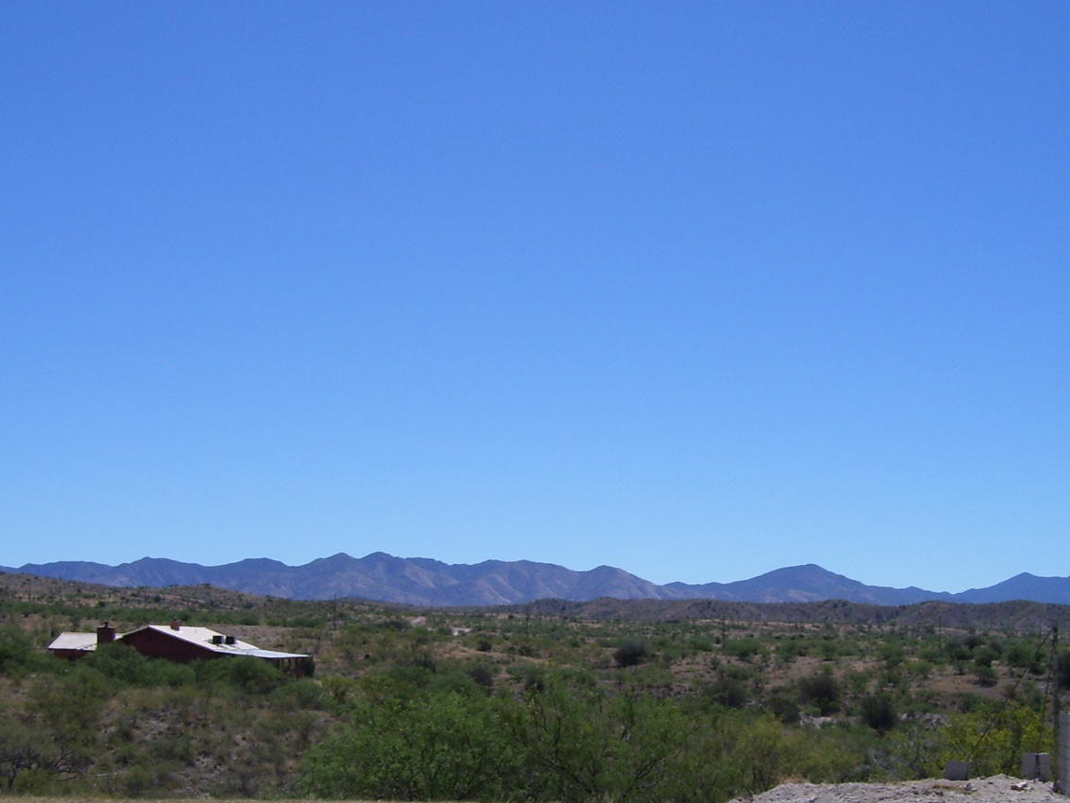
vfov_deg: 27.8
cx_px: 590
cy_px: 574
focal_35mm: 52
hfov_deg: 36.8
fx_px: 1608
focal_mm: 6
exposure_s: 1/750
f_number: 4.8
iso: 80
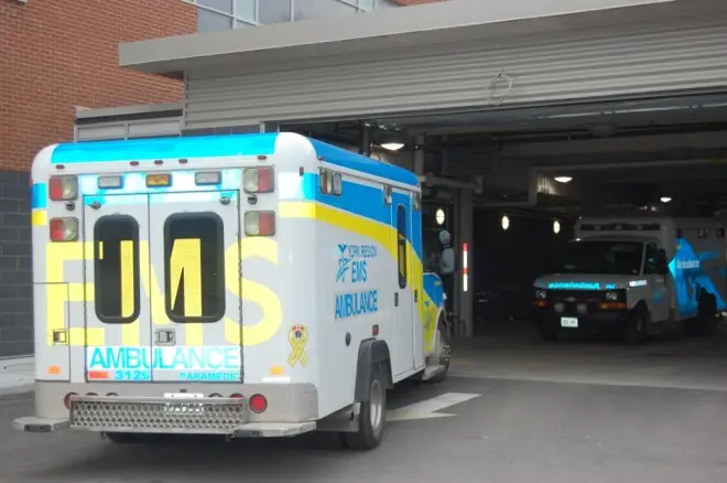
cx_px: 364
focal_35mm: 57
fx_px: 1149
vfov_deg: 23.7
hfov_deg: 35.1
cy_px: 242
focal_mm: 38
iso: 400
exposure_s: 1/500
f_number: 5.6
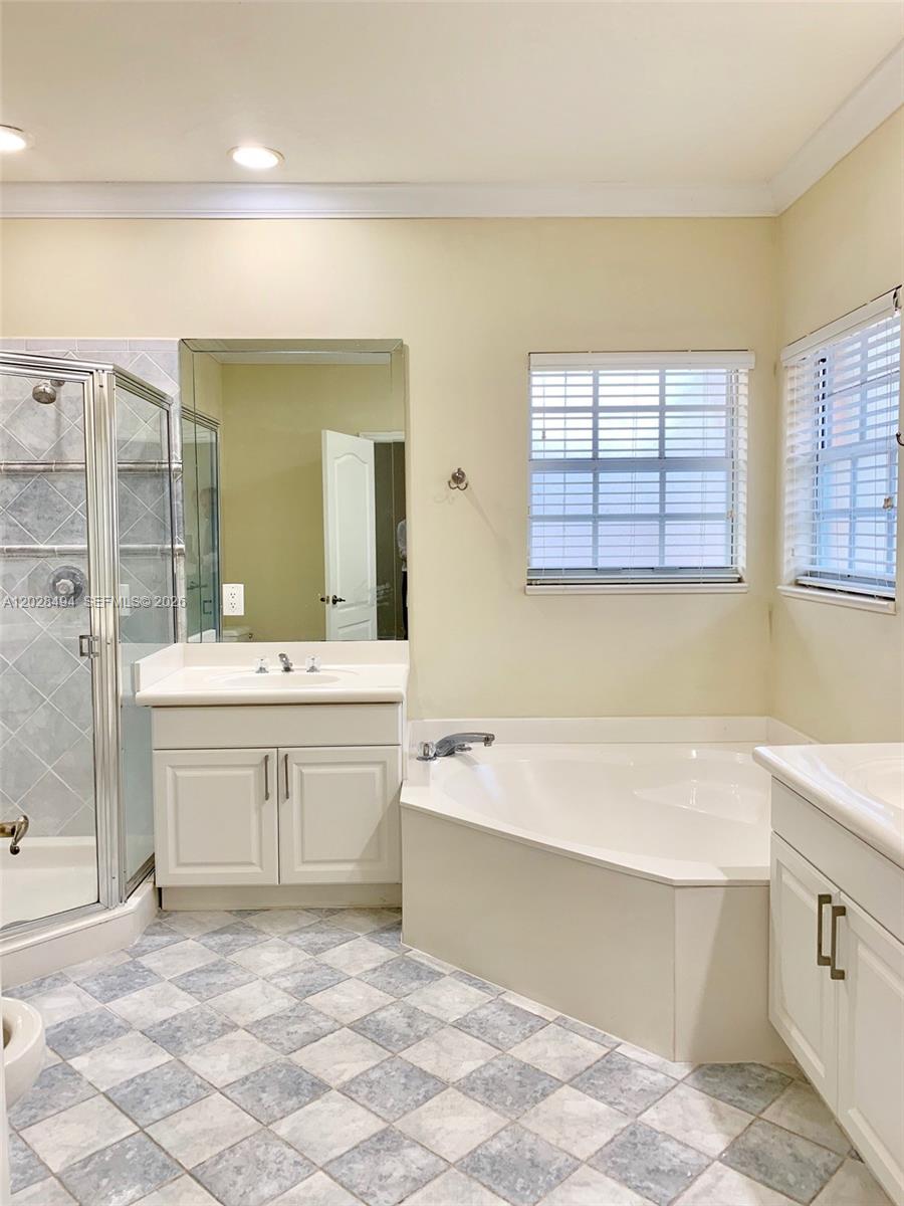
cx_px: 452
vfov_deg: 67.3
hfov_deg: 53.1
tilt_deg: -3.4
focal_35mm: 26
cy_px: 603
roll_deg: +1.4
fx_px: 905
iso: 50
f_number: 1.8
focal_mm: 4.25
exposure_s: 1/60
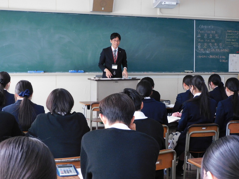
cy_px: 90
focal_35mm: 60
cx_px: 120
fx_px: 414
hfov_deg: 32.2
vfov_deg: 24.4
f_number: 4.2
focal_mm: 10.7
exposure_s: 1/100
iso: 400
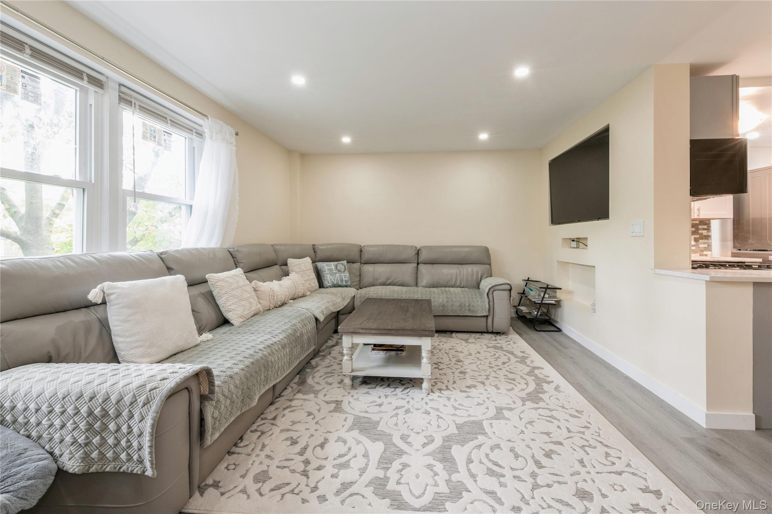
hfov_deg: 100.4
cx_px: 386
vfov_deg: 77.2
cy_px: 257
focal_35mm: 15
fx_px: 321
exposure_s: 1/1.67
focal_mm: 15
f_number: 14
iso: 640
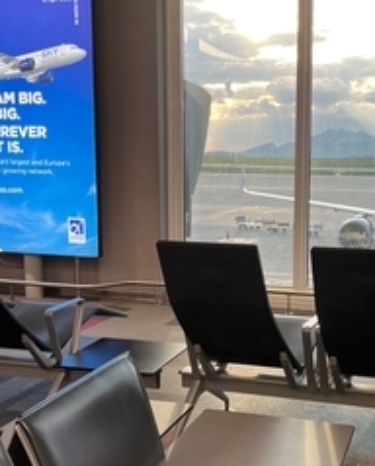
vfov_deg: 35.3
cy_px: 259
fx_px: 733
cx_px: 284
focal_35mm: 53
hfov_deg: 28.2
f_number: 1.6
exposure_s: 1/121
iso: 64
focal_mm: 5.1
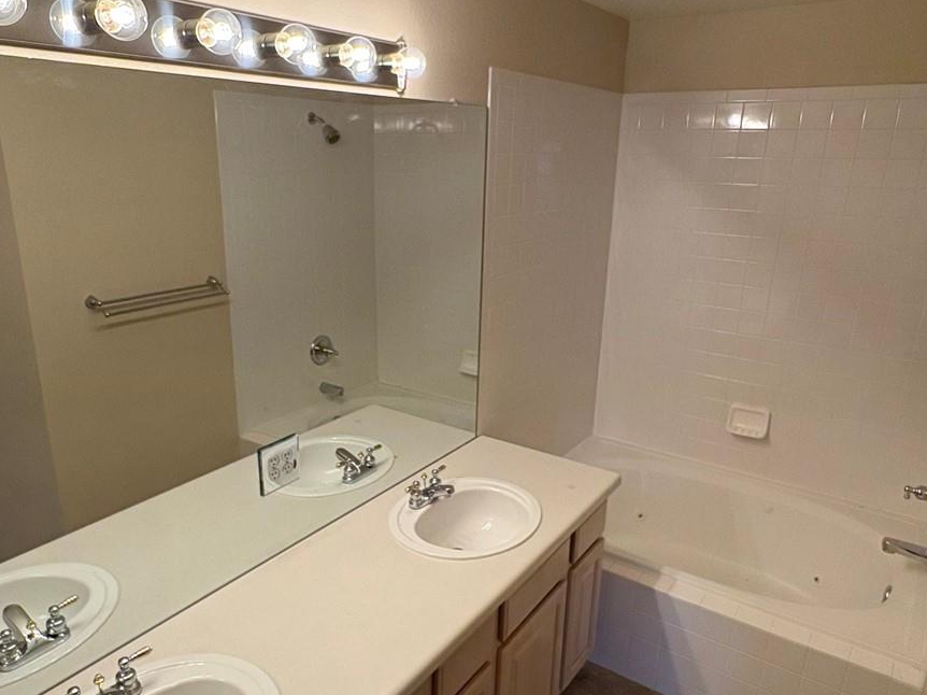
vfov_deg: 53.0
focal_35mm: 26
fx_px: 696
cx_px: 422
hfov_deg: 67.2
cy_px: 367
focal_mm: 2.22
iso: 160
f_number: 2.2
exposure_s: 1/120
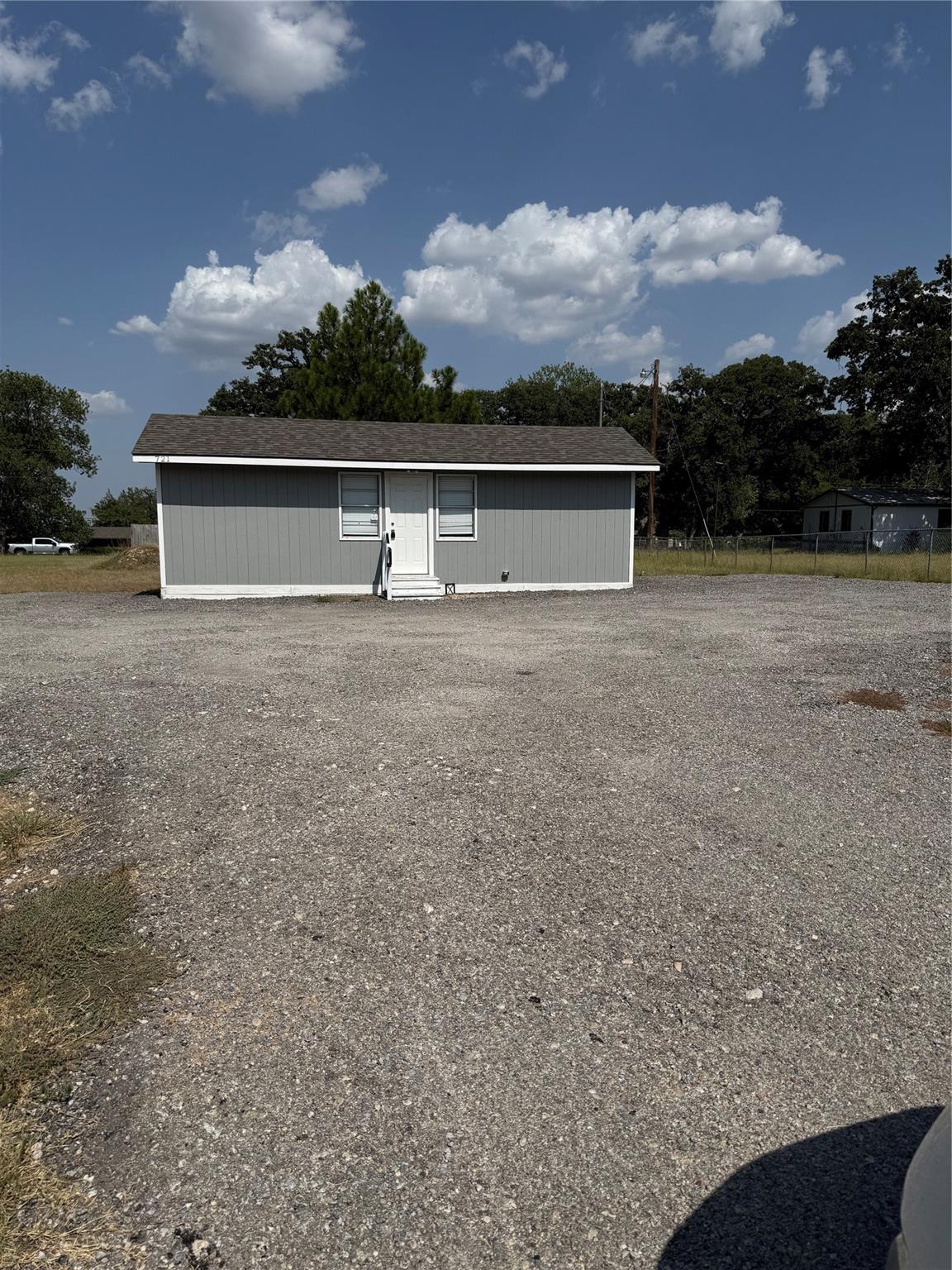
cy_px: 635
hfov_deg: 56.8
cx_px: 476
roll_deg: -0.4
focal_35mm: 24
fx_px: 880
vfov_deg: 71.6
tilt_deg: -6.7
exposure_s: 1/10309
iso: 80
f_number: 1.78
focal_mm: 6.76
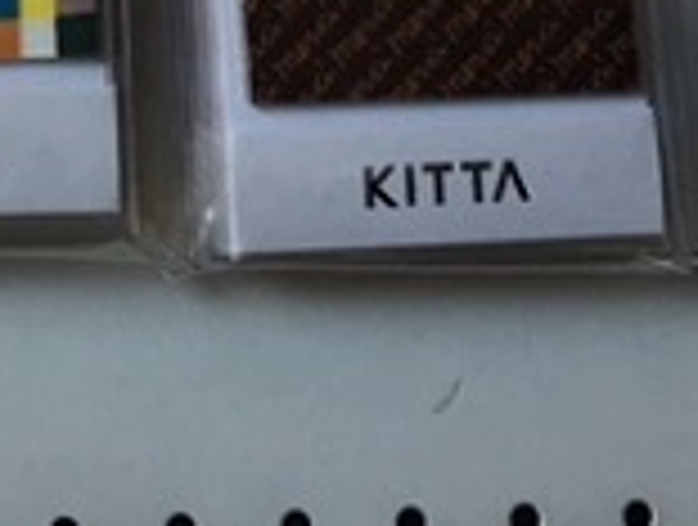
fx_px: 2264
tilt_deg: -80.3
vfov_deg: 12.0
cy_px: -481
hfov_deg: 16.7
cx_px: -149
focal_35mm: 112
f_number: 2.2
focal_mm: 4.15
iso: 25
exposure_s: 1/15
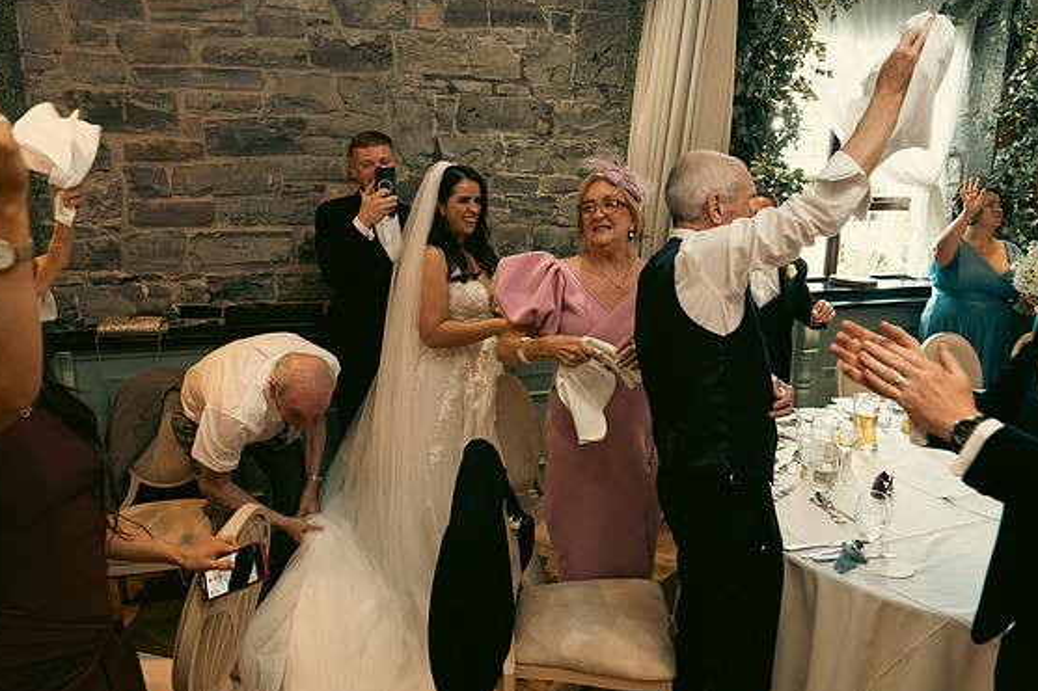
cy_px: 334
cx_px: 512
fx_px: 721
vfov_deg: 51.2
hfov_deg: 71.5
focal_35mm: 25
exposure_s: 1/160
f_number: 3.5
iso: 2500
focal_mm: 24
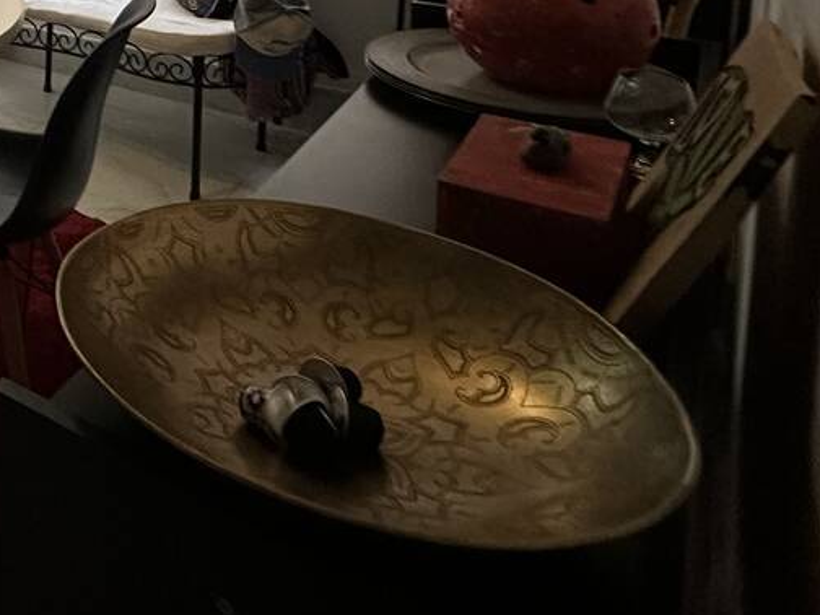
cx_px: -246
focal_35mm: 40
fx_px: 948
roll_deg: +2.2
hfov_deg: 33.8
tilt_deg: -6.6
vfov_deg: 29.9
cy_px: -150
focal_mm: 2.22
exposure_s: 1/60
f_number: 2.2
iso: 640
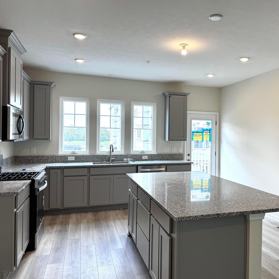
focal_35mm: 29
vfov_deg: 55.6
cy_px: 138
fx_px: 264
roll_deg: -1.7
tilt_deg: +0.0
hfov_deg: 54.6
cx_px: 184
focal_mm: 6.76
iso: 80
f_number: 1.78
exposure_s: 1/238
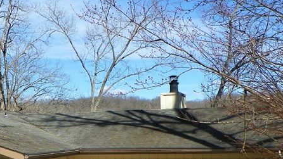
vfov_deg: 15.0
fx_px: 600
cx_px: 60
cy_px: 133
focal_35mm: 80
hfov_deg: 26.1
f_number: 5.6
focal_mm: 5.7
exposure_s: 1/400
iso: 64
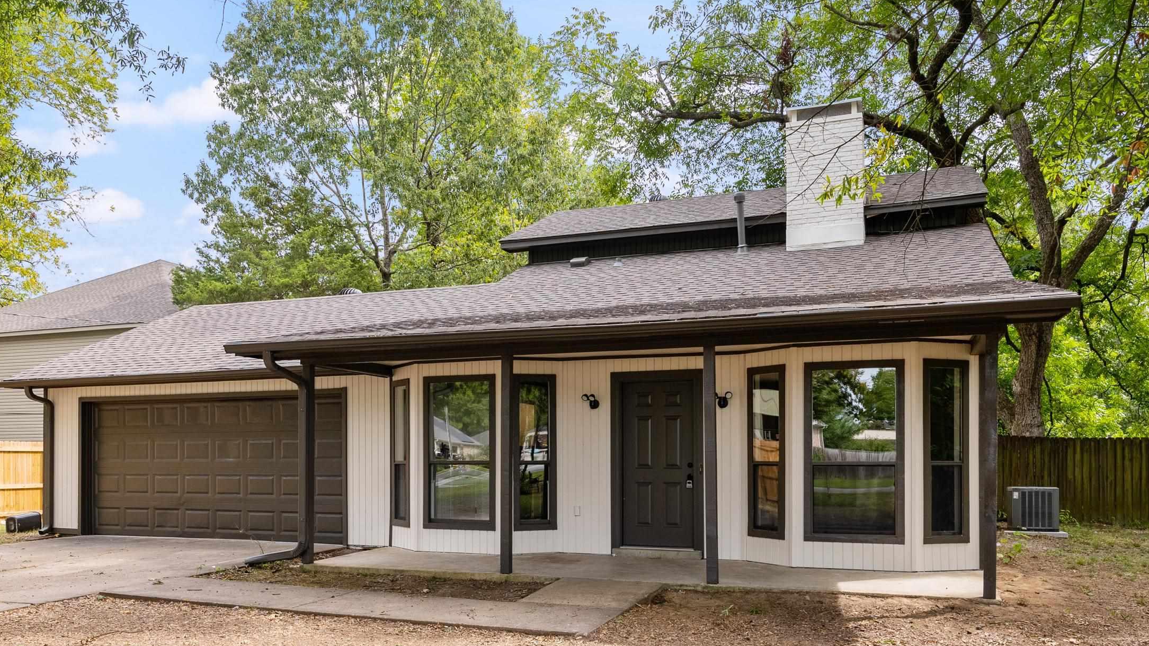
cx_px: 531
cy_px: 439
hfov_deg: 64.9
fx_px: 902
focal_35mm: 30
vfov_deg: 38.9
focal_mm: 24.5
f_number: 9
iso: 640
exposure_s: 1/160
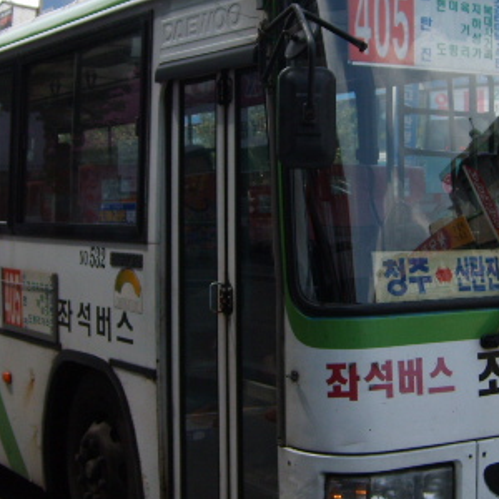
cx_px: 333
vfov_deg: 26.1
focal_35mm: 66
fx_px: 1076
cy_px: 213
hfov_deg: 26.0
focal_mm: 5.8
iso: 50
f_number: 2.8
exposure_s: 1/750
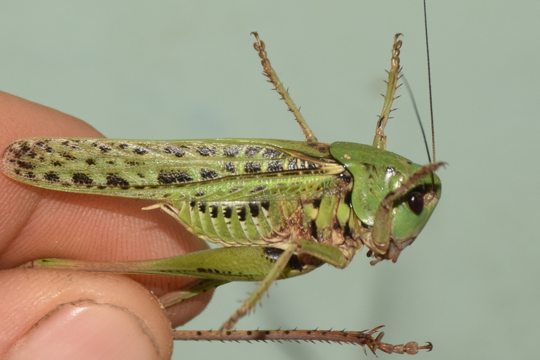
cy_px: 180
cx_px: 270
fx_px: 2025
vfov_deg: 10.2
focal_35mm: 135
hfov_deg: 15.2
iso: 125
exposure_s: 1/160
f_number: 10
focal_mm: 90
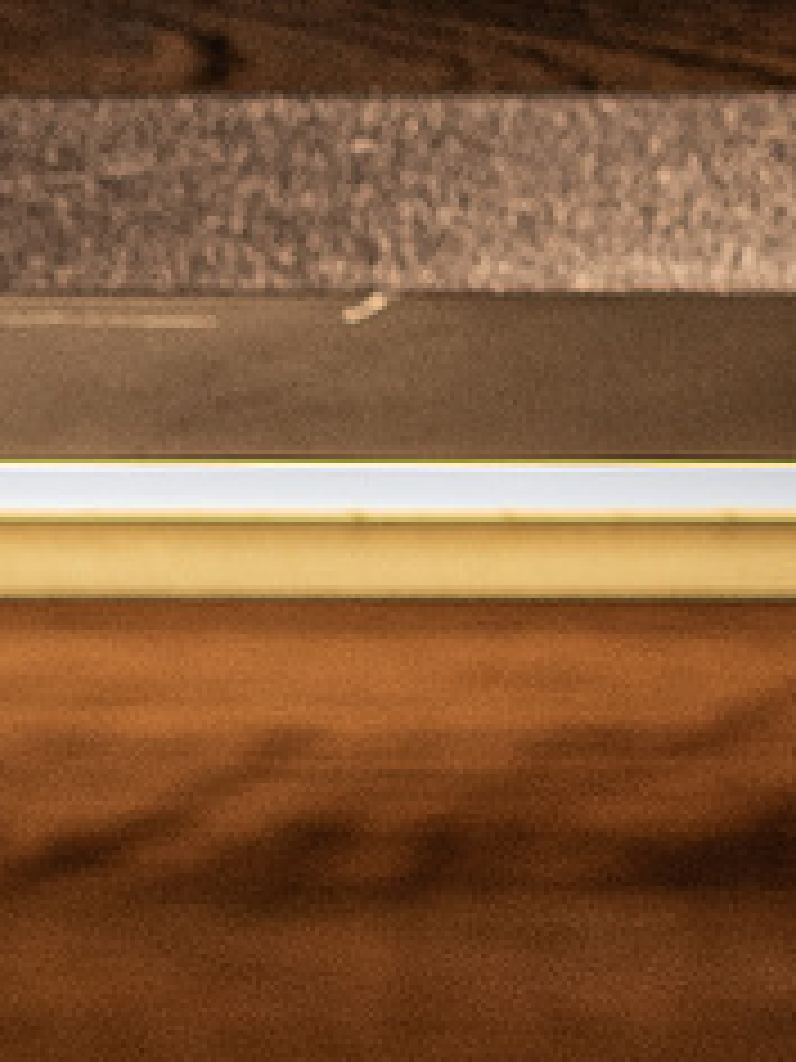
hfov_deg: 3.5
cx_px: 526
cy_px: 3474
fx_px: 13184
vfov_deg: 4.4
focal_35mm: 430
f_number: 4
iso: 800
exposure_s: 1/250
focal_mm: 55
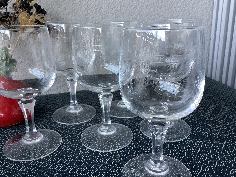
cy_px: 88
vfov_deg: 45.4
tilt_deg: -18.8
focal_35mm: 31
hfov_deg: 58.4
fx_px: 211
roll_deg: +1.7
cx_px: 118
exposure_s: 1/50
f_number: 2.4
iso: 160
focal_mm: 3.3
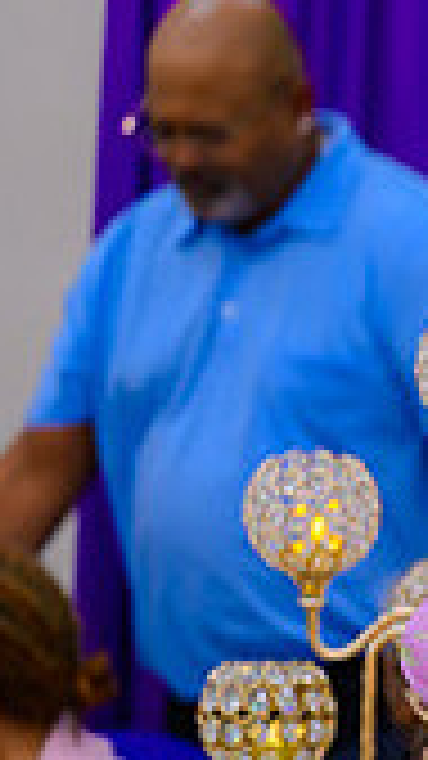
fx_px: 5087
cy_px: 416
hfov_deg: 4.6
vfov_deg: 8.6
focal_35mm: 252
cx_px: 1185
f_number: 2.8
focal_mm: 70
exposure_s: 1/100
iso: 450
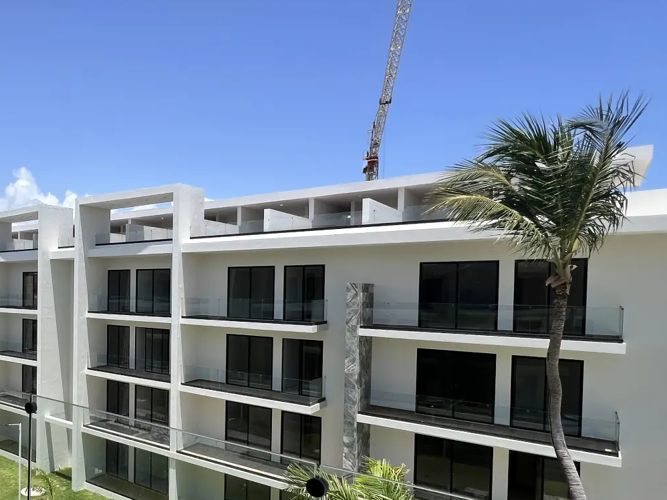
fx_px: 482
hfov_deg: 61.6
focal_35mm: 25
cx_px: 103
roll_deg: -1.0
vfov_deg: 54.5
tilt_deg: -1.7
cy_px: 302
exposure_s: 1/1946
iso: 32
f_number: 1.8
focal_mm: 1.57
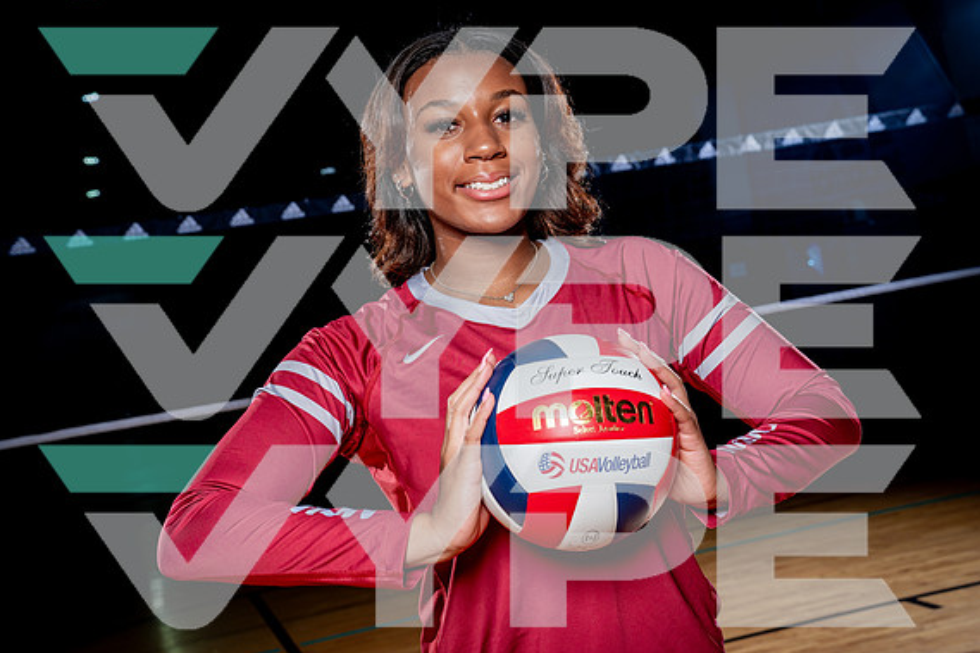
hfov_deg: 39.6
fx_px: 1361
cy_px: 328
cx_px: 482
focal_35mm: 50
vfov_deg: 27.0
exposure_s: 1/250
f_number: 7.1
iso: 250
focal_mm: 49
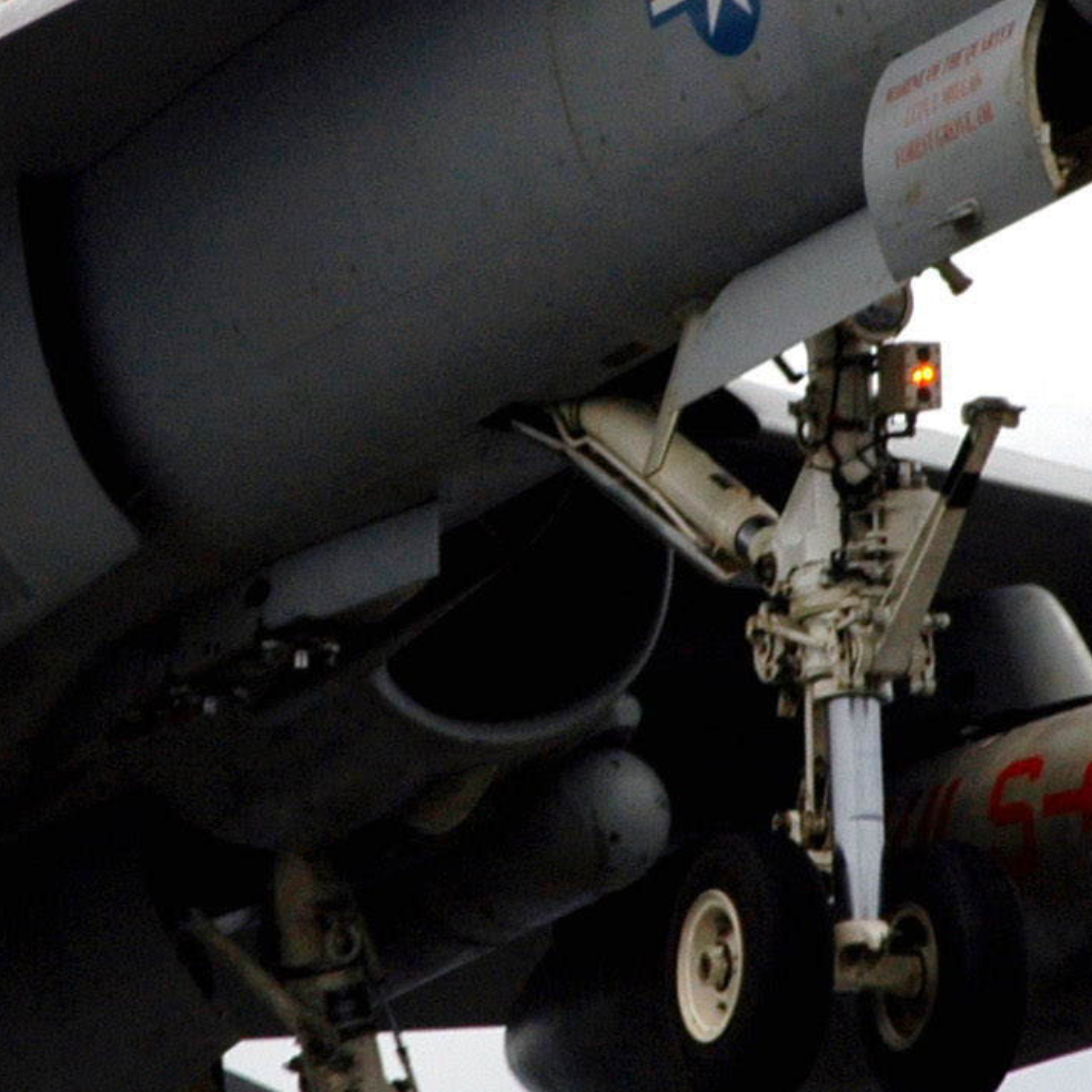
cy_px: 488
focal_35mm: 550
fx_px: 19630
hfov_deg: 3.2
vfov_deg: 3.2
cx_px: 436
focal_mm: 102
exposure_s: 1/640
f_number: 13
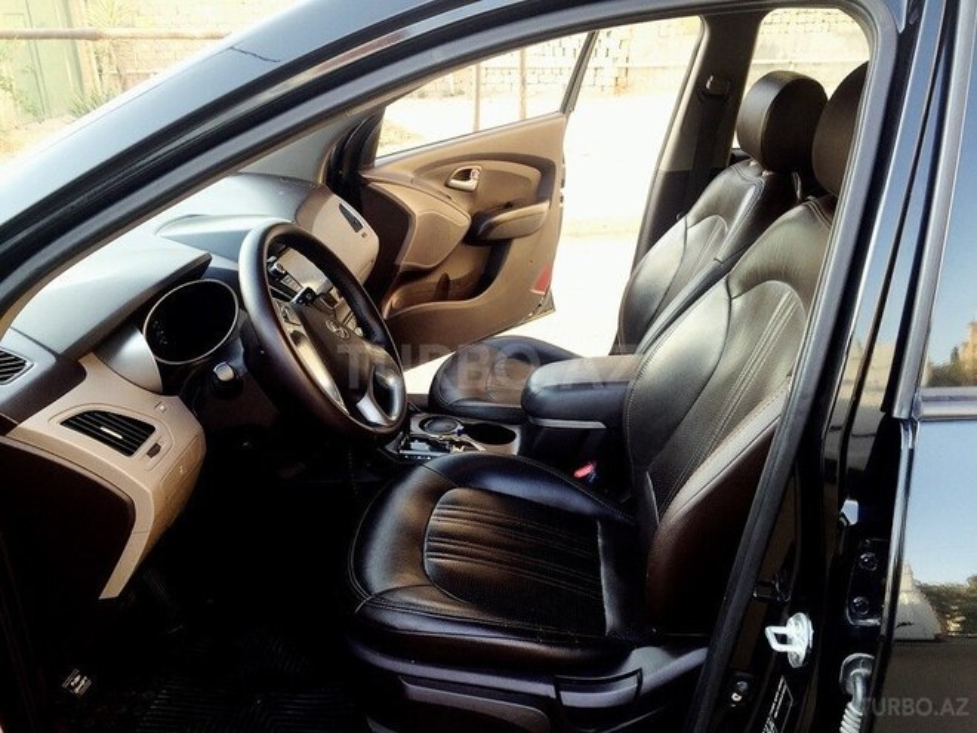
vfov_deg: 48.2
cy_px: 366
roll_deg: +2.4
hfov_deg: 61.7
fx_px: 818
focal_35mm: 29
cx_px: 488
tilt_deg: -21.8
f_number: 2.2
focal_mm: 4.15
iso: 32
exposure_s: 1/50
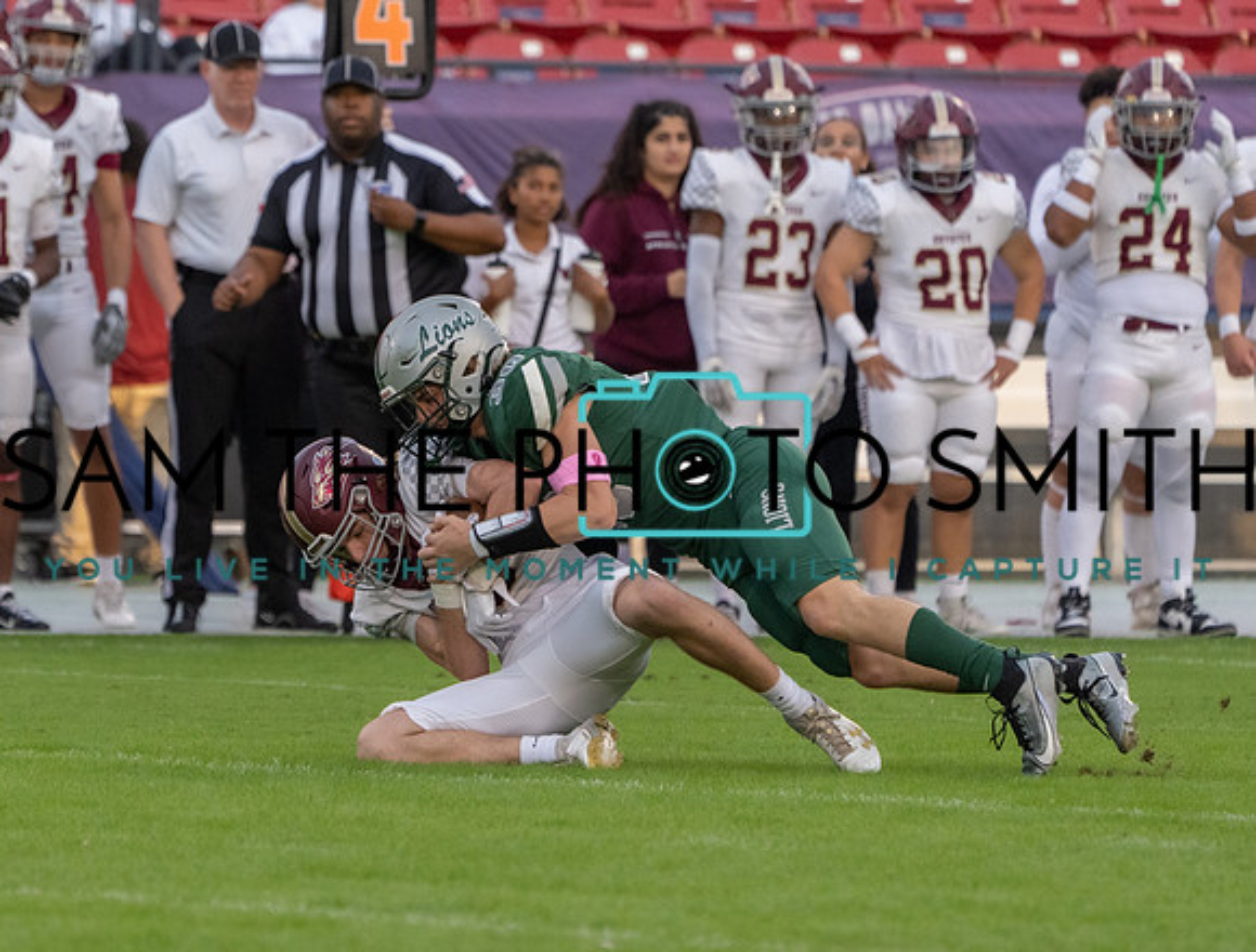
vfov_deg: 2.8
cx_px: 332
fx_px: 19560
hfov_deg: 3.7
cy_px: 414
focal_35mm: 537
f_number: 5.6
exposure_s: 1/1250
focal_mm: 327
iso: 2500
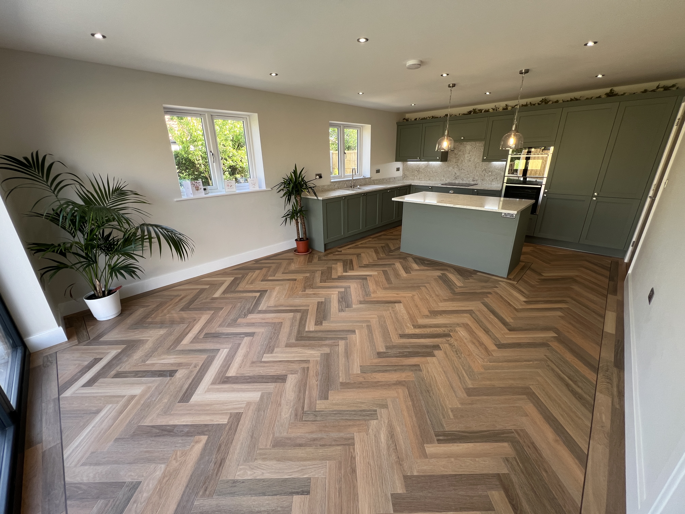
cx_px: 342
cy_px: 257
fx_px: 257
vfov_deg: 89.9
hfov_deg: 106.2
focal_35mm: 13
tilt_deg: -20.9
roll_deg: +0.8
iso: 50
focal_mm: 1.57
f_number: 1.8
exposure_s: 1/99
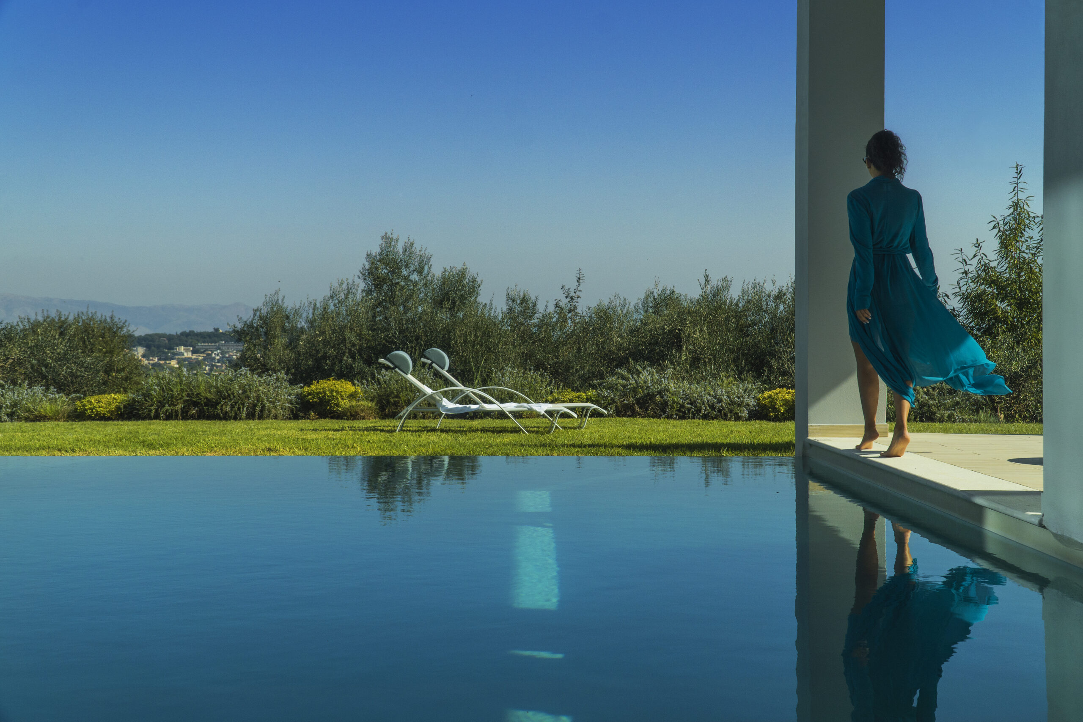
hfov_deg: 45.0
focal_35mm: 44
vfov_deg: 30.9
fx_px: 1309
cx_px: 542
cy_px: 361
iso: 200
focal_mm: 29
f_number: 8
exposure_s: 1/640
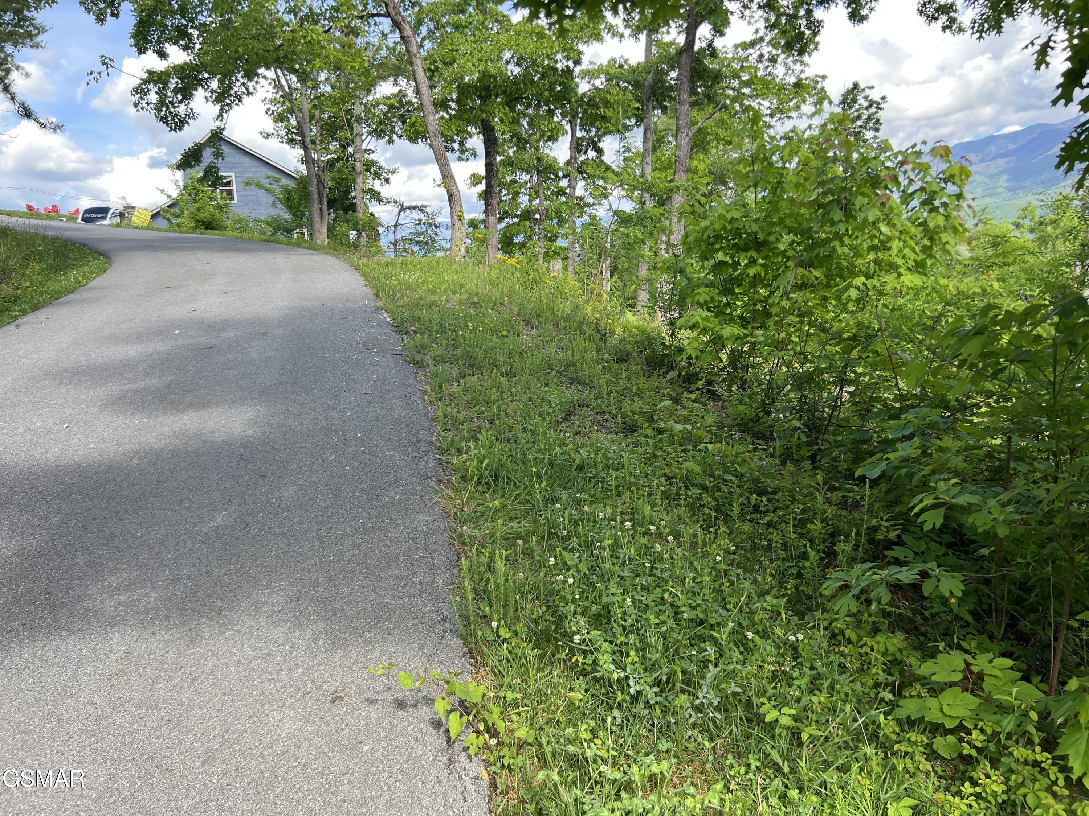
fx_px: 818
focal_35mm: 26
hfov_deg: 67.3
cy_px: 408
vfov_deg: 53.1
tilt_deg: -10.7
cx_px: 544
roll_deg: +3.0
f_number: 1.5
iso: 50
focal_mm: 5.7
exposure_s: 1/700
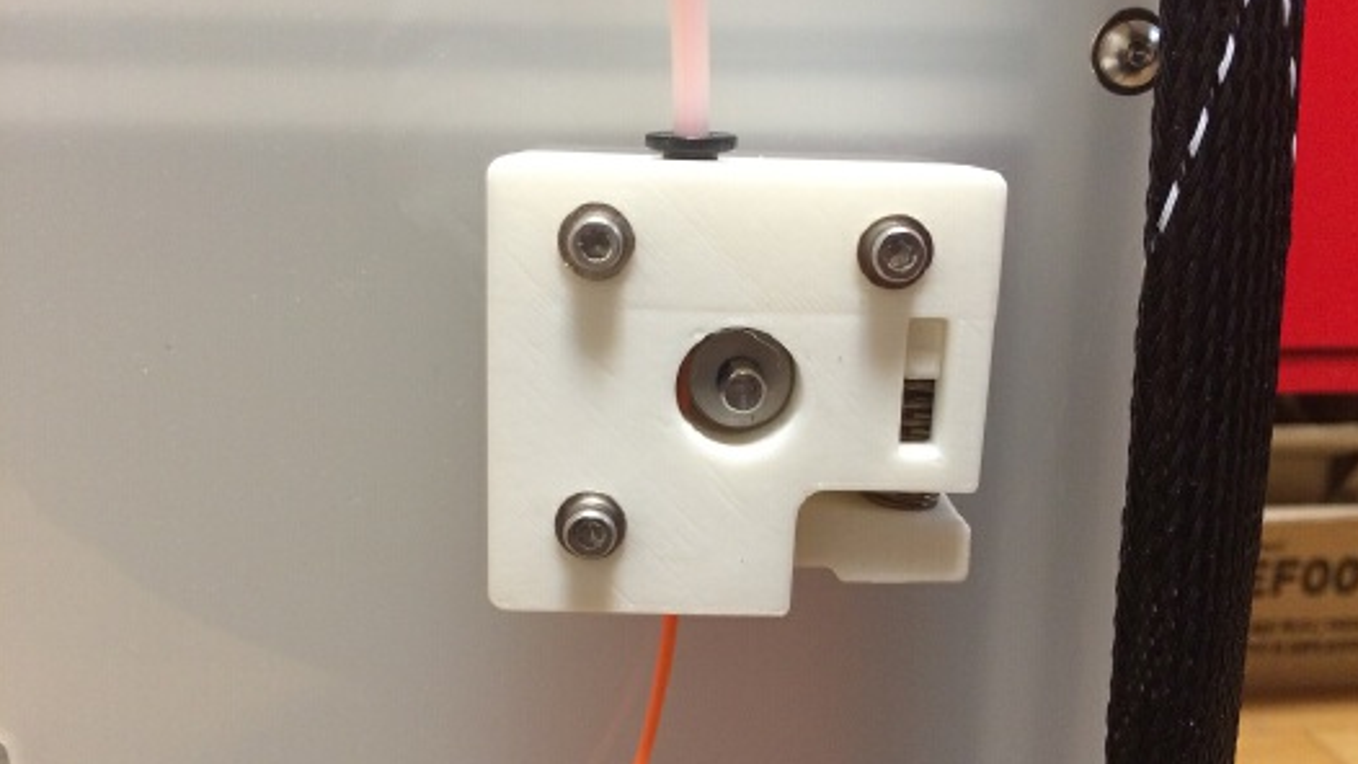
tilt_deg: -14.2
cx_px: 683
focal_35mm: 32
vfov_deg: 36.7
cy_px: 418
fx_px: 1152
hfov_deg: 61.0
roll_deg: -0.5
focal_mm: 4.15
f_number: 2.2
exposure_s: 1/30
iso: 250
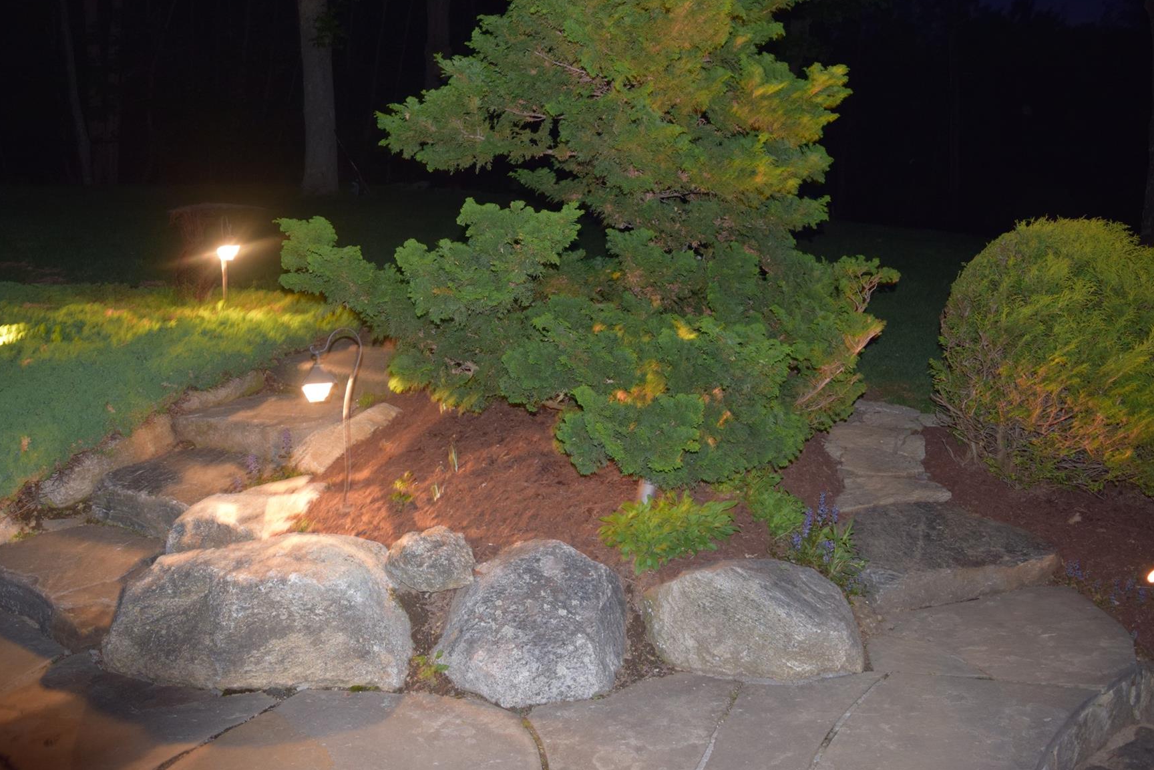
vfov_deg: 41.1
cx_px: 477
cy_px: 341
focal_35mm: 32
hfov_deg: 58.4
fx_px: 1026
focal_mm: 18
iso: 800
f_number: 3.5
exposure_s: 1/4
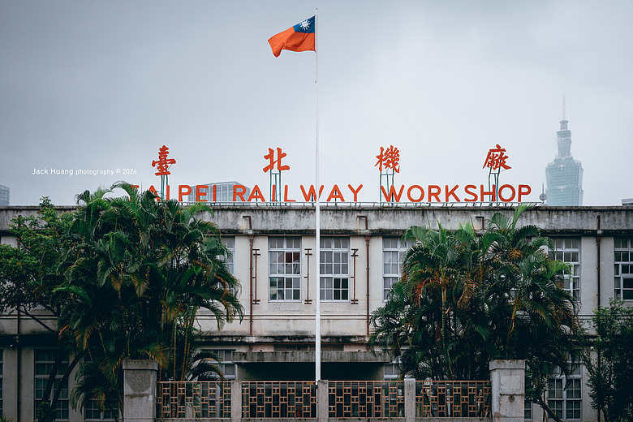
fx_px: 879
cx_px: 316
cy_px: 211
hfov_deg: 39.6
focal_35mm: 50
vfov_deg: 27.0
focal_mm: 50
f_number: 1.8
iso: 100
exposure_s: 1/2000
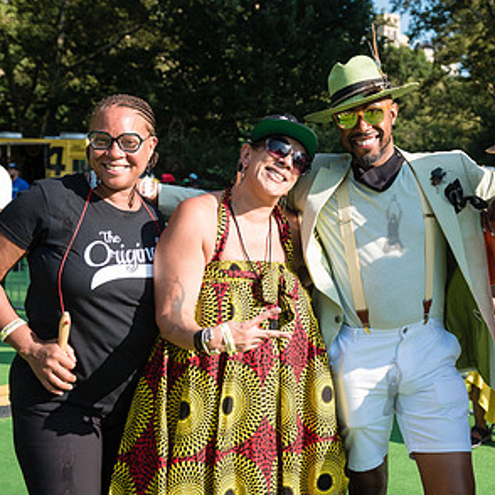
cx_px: 392
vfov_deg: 30.0
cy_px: 223
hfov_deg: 29.4
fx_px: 922
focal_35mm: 57
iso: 200
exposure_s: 1/1250
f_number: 4
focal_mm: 34
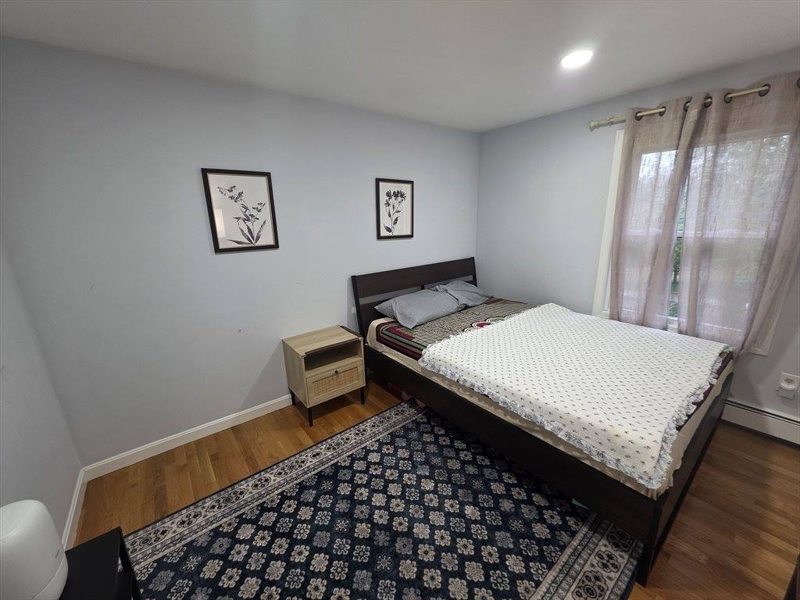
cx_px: 400
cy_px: 300
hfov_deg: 106.2
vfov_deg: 89.9
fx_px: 300
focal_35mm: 13
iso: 200
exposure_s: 1/60
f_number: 1.9
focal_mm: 2.2
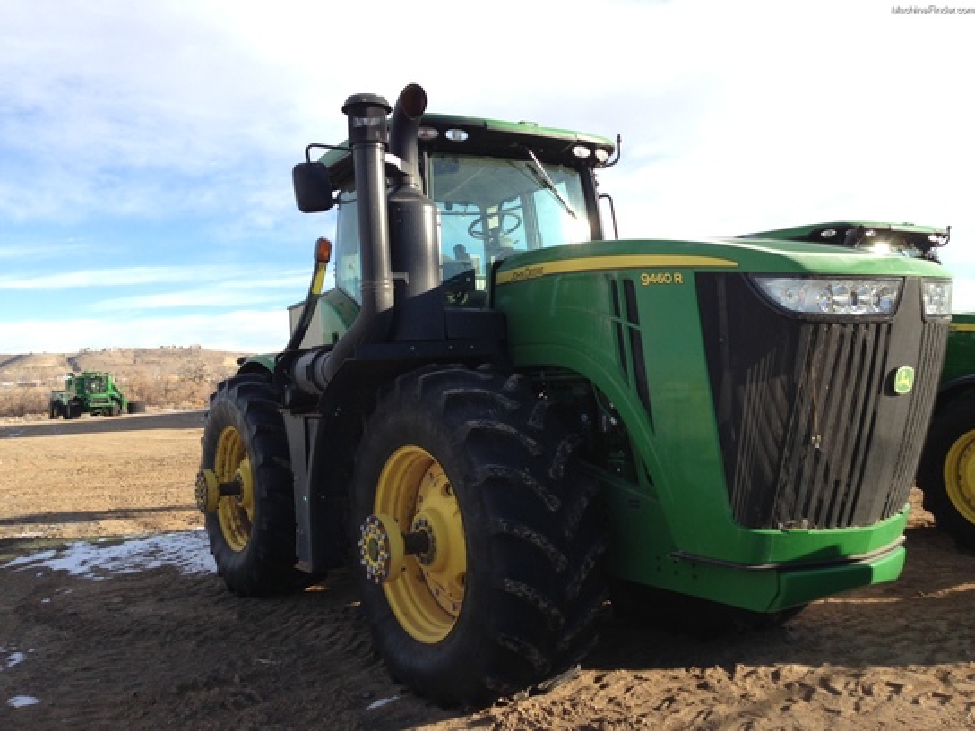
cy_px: 366
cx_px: 488
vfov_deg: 42.9
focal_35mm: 33
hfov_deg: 55.4
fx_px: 929
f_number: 2.4
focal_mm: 4.13
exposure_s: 1/763
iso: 50
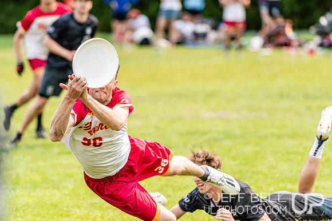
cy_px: 110
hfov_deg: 6.9
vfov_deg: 4.6
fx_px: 2767
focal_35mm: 300
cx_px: 166
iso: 140
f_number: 3.2
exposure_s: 1/1250
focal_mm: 200
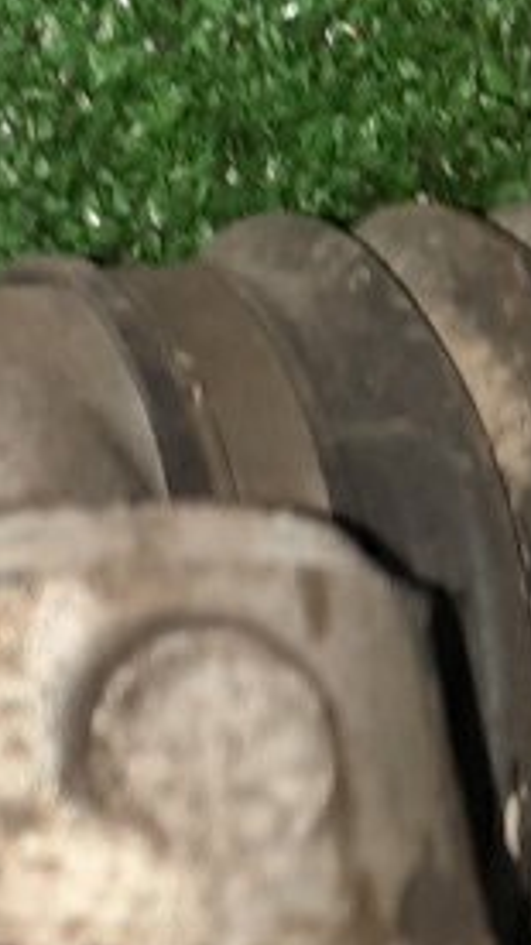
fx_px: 3559
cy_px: 270
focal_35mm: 142
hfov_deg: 7.7
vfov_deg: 15.1
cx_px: -925
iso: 320
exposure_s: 1/33
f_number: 2
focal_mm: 4.6
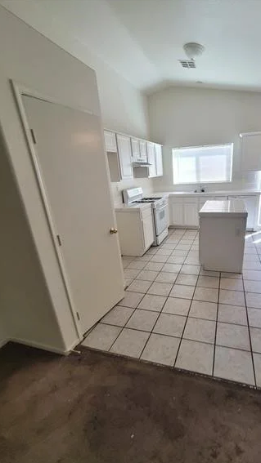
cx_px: 164
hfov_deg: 69.4
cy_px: 243
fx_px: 185
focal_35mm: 15
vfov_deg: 102.9
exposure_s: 1/60
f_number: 2.2
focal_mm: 2.2
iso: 100
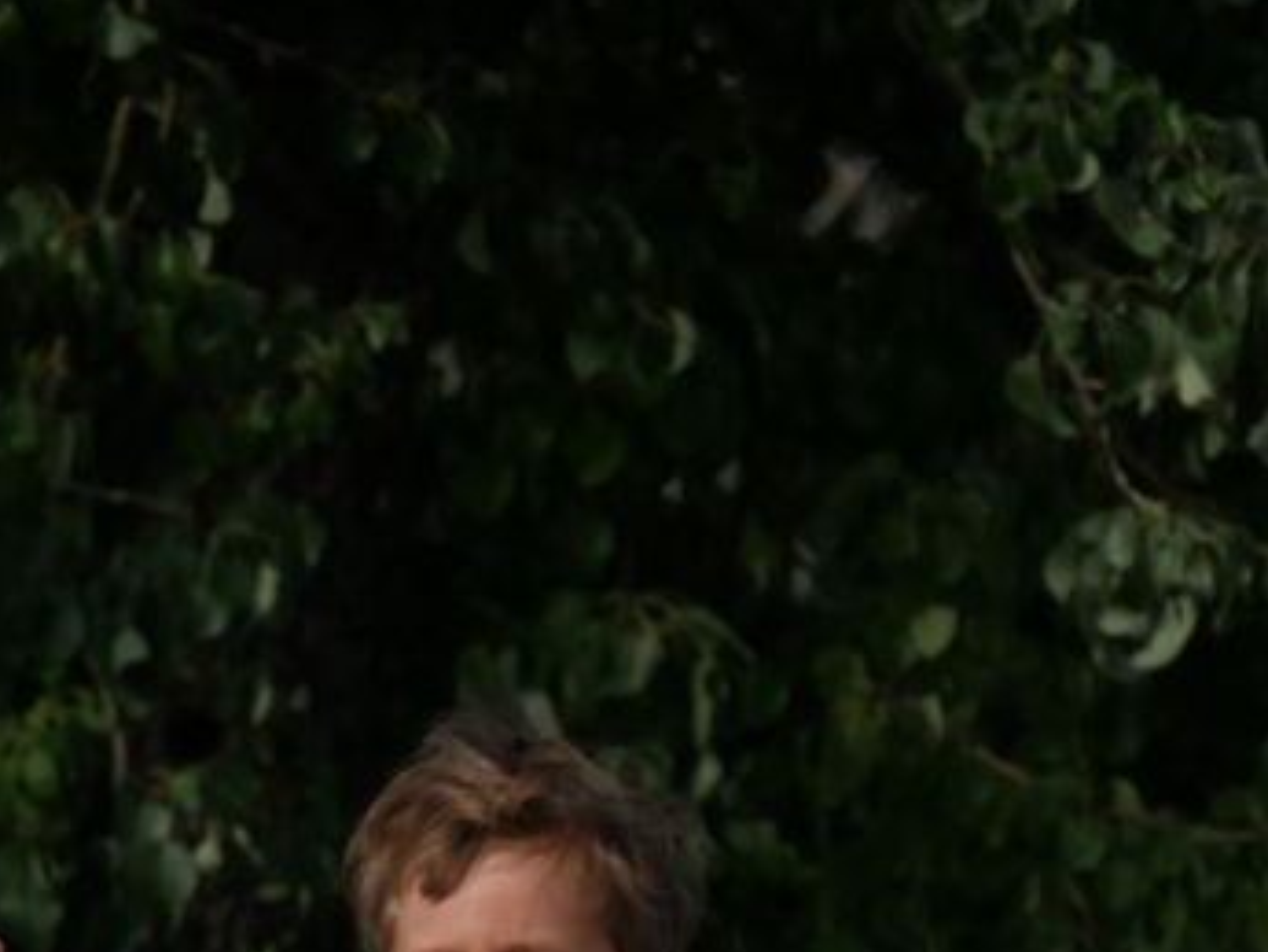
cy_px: 1391
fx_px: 30414
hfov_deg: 2.4
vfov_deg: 1.8
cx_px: 570
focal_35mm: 830
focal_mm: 140
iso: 400
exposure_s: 1/1300
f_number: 5.6
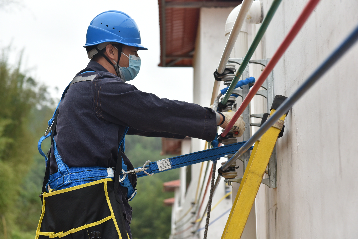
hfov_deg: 28.8
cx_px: 179
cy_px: 120
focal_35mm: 70
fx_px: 696
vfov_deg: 19.5
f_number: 5
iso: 640
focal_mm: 70
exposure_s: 1/800
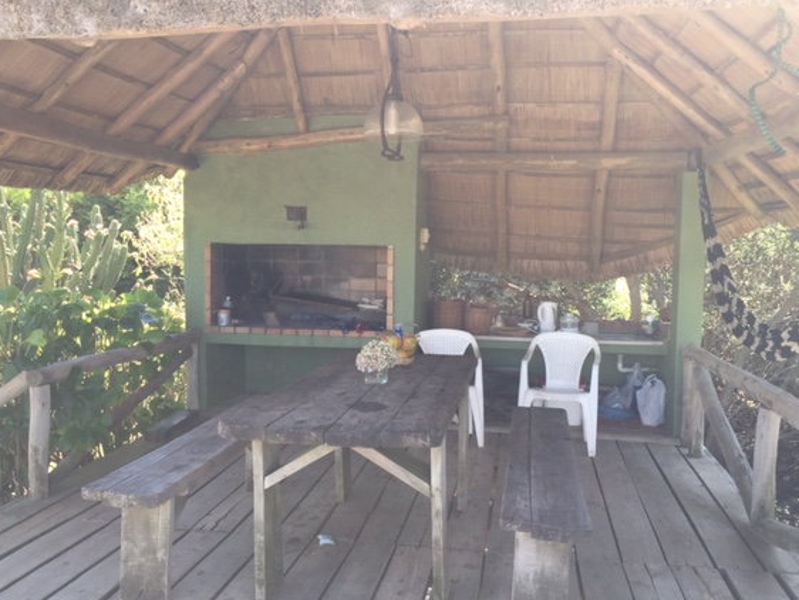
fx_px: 762
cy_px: 316
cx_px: 400
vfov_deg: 43.0
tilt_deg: -5.9
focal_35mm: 33
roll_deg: -1.4
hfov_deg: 55.3
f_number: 2.2
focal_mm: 4.15
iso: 32
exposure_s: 1/207
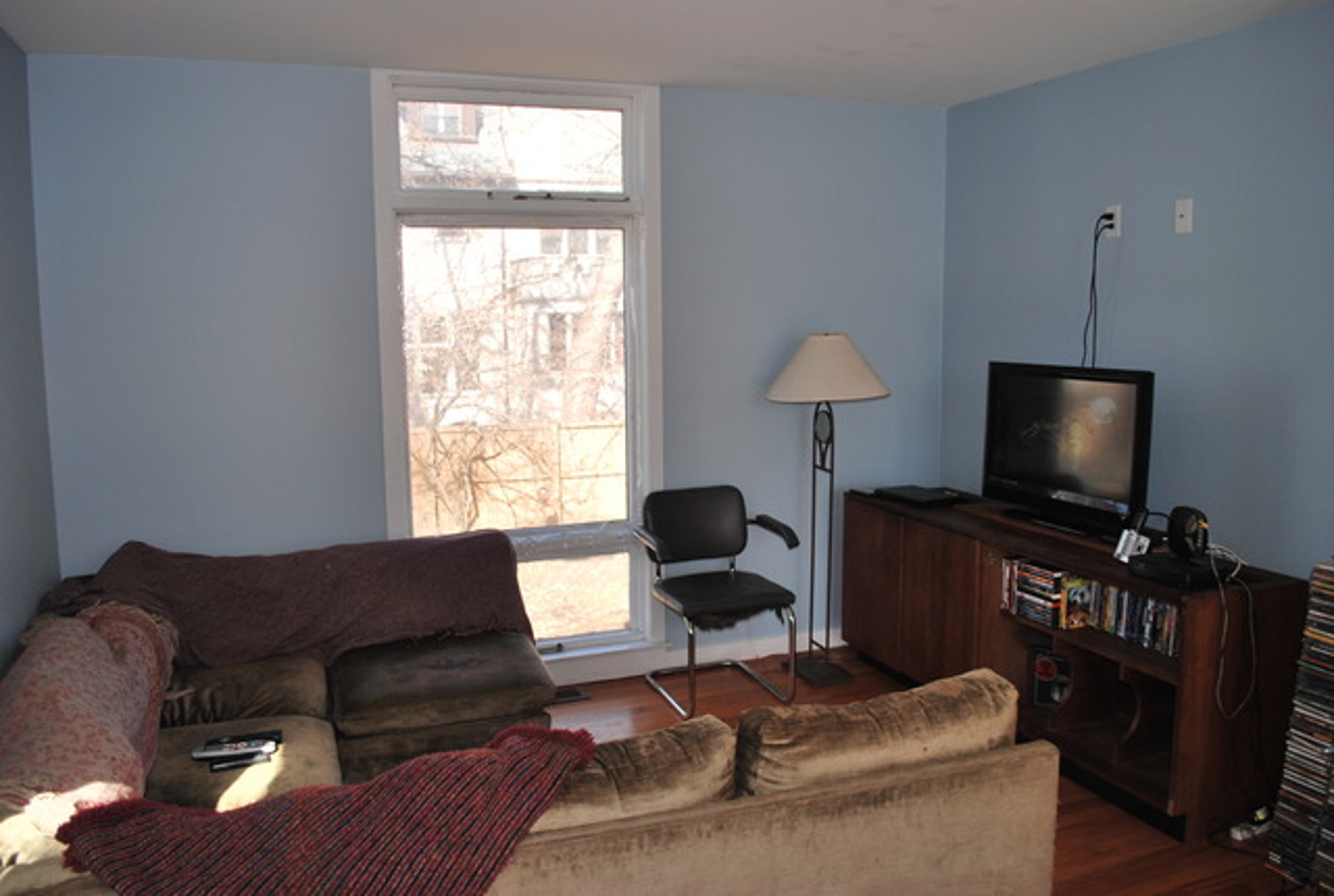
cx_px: 667
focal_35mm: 27
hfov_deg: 67.3
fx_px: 1003
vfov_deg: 48.2
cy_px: 448
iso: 100
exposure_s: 1/160
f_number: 3.5
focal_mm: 18
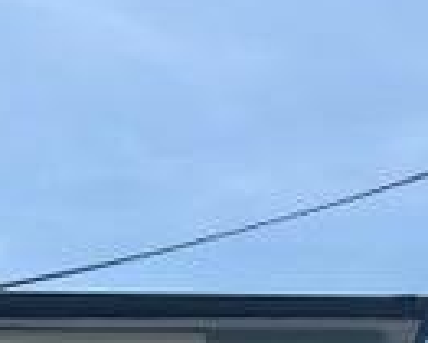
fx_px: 1572
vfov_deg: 9.6
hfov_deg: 15.5
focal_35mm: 124
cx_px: 193
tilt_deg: +5.1
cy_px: 1026
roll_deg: +1.8
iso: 50
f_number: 1.5
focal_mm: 5.7
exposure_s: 1/6579
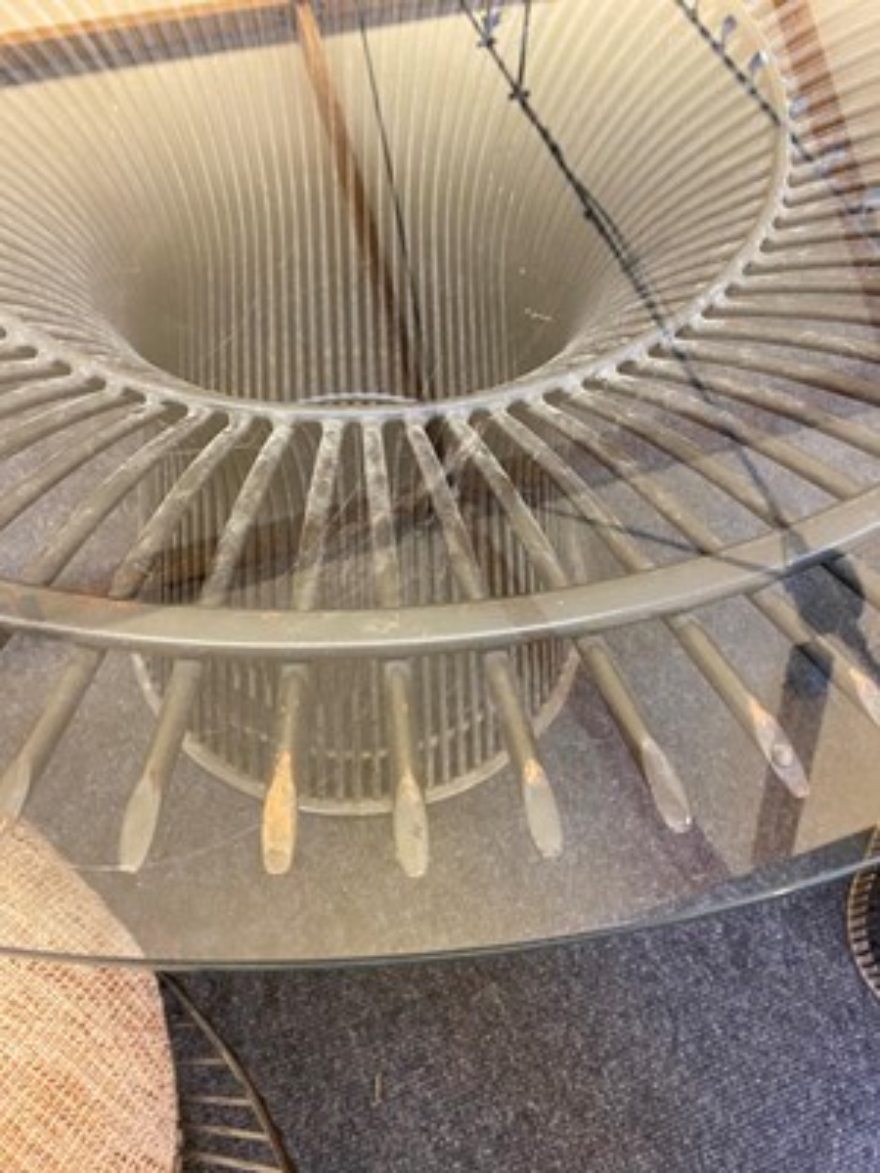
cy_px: 586
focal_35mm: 26
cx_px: 440
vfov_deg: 67.3
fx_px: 881
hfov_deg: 53.1
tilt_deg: -61.5
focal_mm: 4.25
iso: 250
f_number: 1.8
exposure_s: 1/50
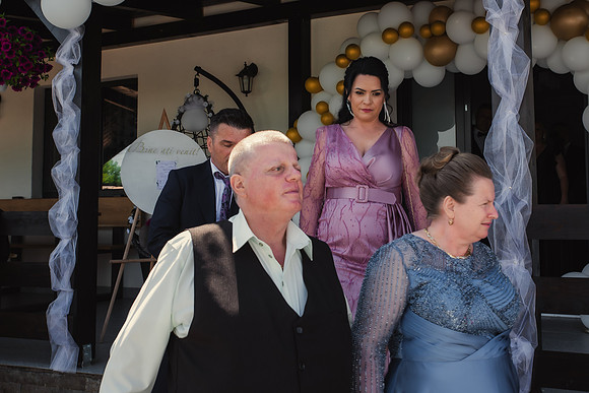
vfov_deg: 28.9
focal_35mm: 46
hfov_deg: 42.1
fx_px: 760
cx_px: 360
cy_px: 153
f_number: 6.3
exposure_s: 1/160
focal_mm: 38
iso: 200
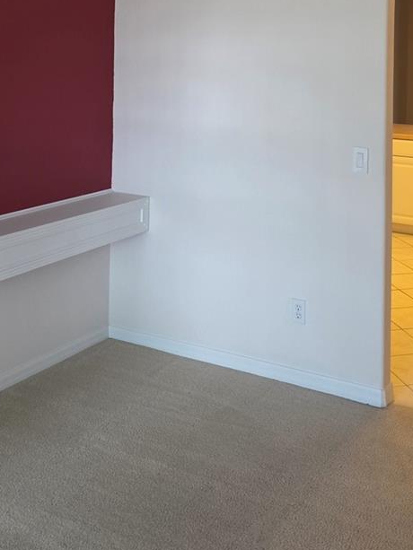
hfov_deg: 32.1
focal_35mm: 45
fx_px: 716
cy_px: 60
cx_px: 246
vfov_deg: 39.2
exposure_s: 1/120
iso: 320
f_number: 1.7
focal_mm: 6.3
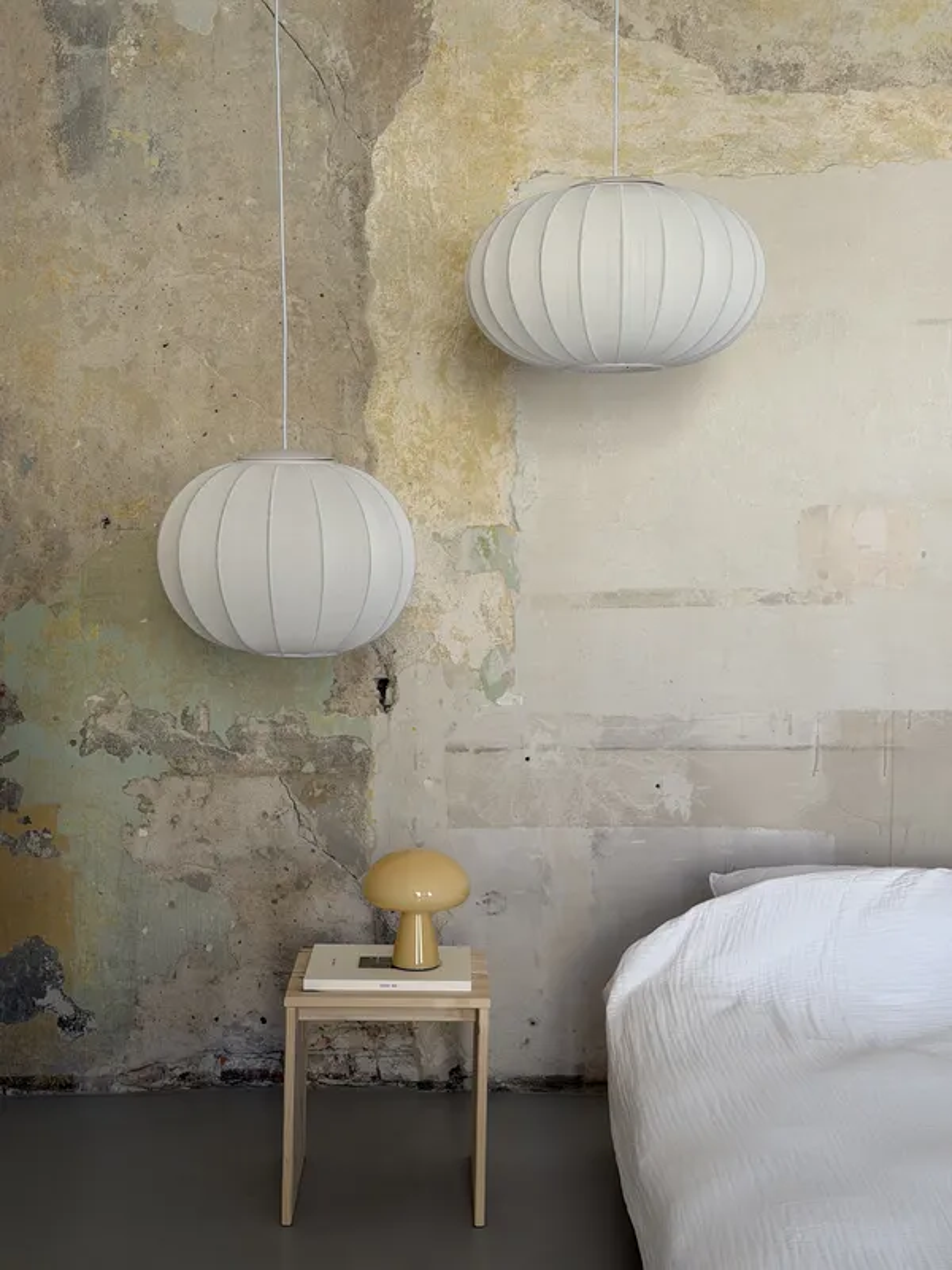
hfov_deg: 30.3
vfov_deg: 39.7
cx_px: 476
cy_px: 635
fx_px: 1760
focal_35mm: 48
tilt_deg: -4.6
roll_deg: +0.4
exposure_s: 1/121
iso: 64
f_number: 1.78
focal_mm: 6.76
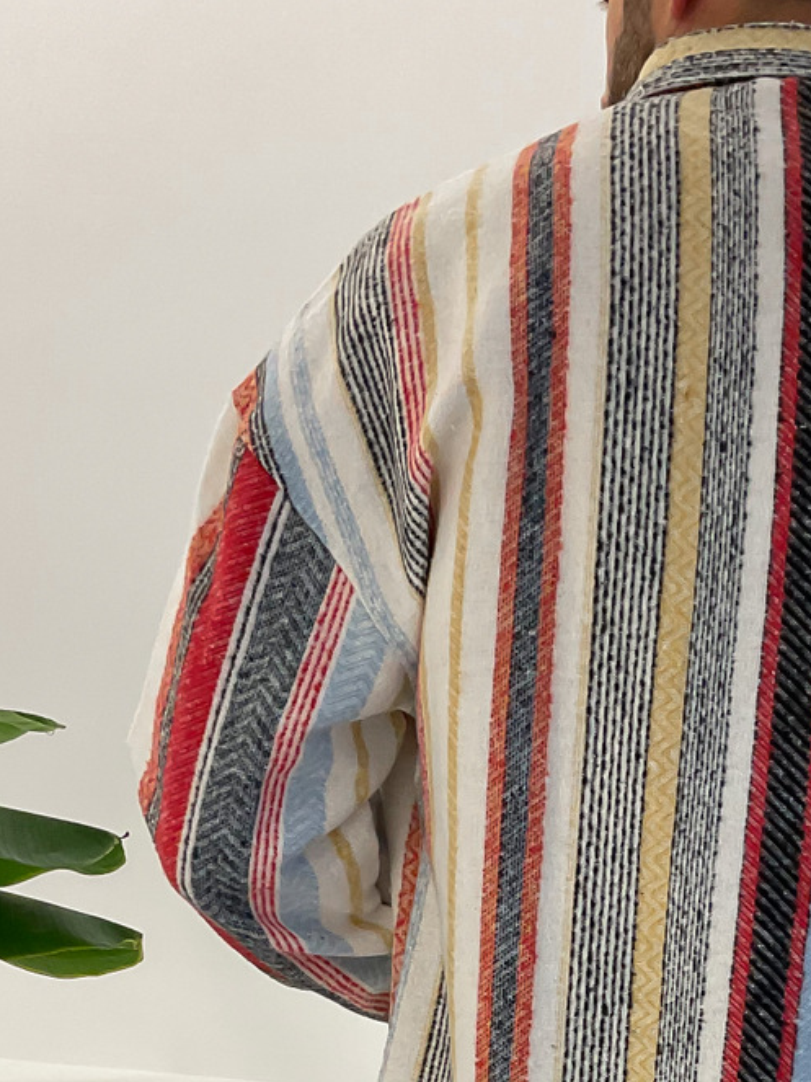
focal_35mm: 70
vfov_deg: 25.3
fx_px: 2187
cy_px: 1252
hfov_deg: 20.8
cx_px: 622
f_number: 1.8
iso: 50
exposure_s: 1/100
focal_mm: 3
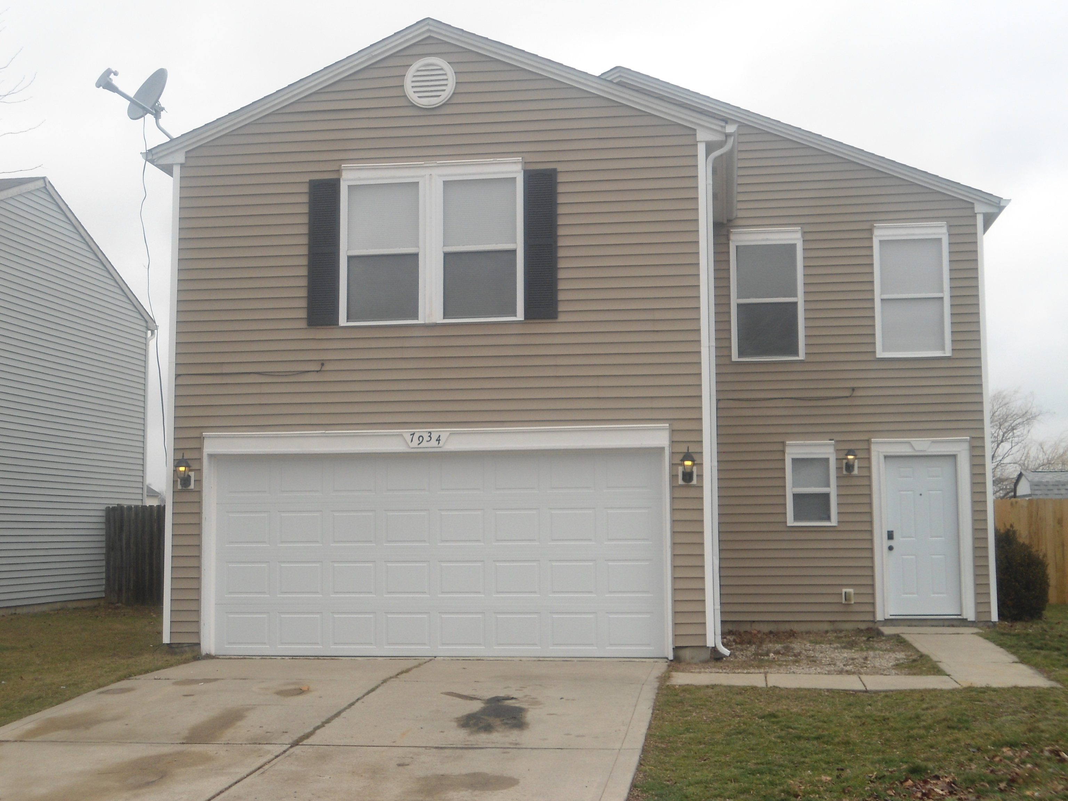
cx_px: 534
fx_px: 1358
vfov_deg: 32.9
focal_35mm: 44
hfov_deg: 42.9
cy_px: 400
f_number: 3.5
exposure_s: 1/320
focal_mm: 7.9
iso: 80
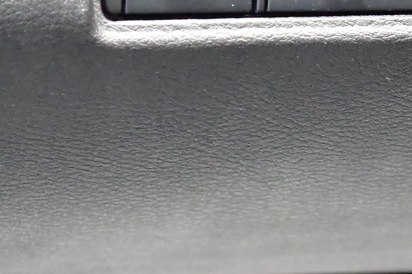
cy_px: 35
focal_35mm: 237
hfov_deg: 8.6
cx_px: 343
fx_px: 2717
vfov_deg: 5.8
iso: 14400
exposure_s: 1/40
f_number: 5.6
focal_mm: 55
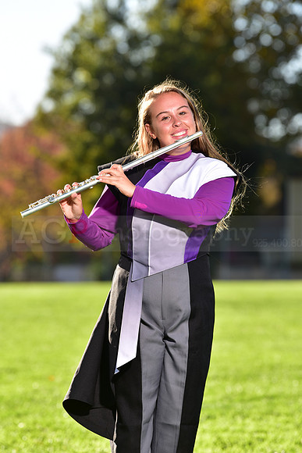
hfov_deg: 6.9
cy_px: 226
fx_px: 2515
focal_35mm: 200
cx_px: 151
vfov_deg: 10.3
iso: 80
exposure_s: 1/250
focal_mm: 200
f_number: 5
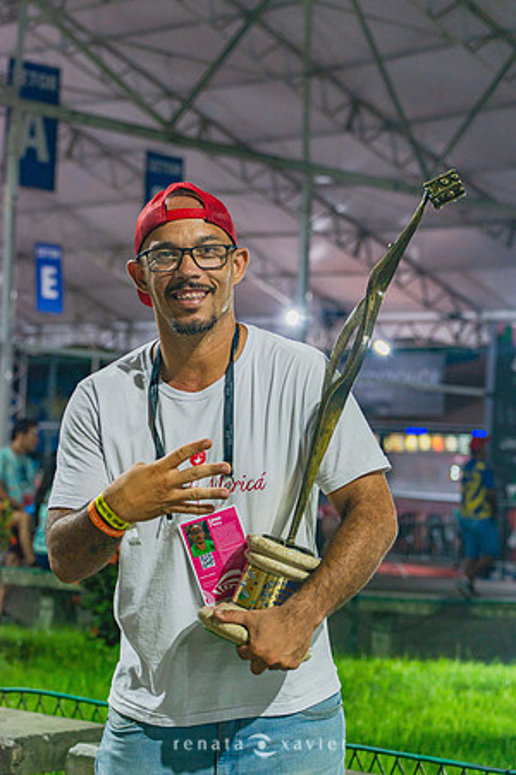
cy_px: 388
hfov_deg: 15.2
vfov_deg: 22.6
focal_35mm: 90
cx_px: 258
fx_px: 1935
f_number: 5.6
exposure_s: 1/125
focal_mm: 90
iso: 1000
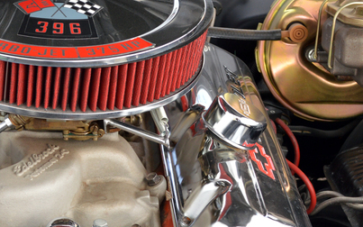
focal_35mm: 91
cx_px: 23
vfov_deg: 14.4
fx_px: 900
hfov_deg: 22.1
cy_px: 125
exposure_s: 1/60
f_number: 5.6
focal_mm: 24
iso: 220
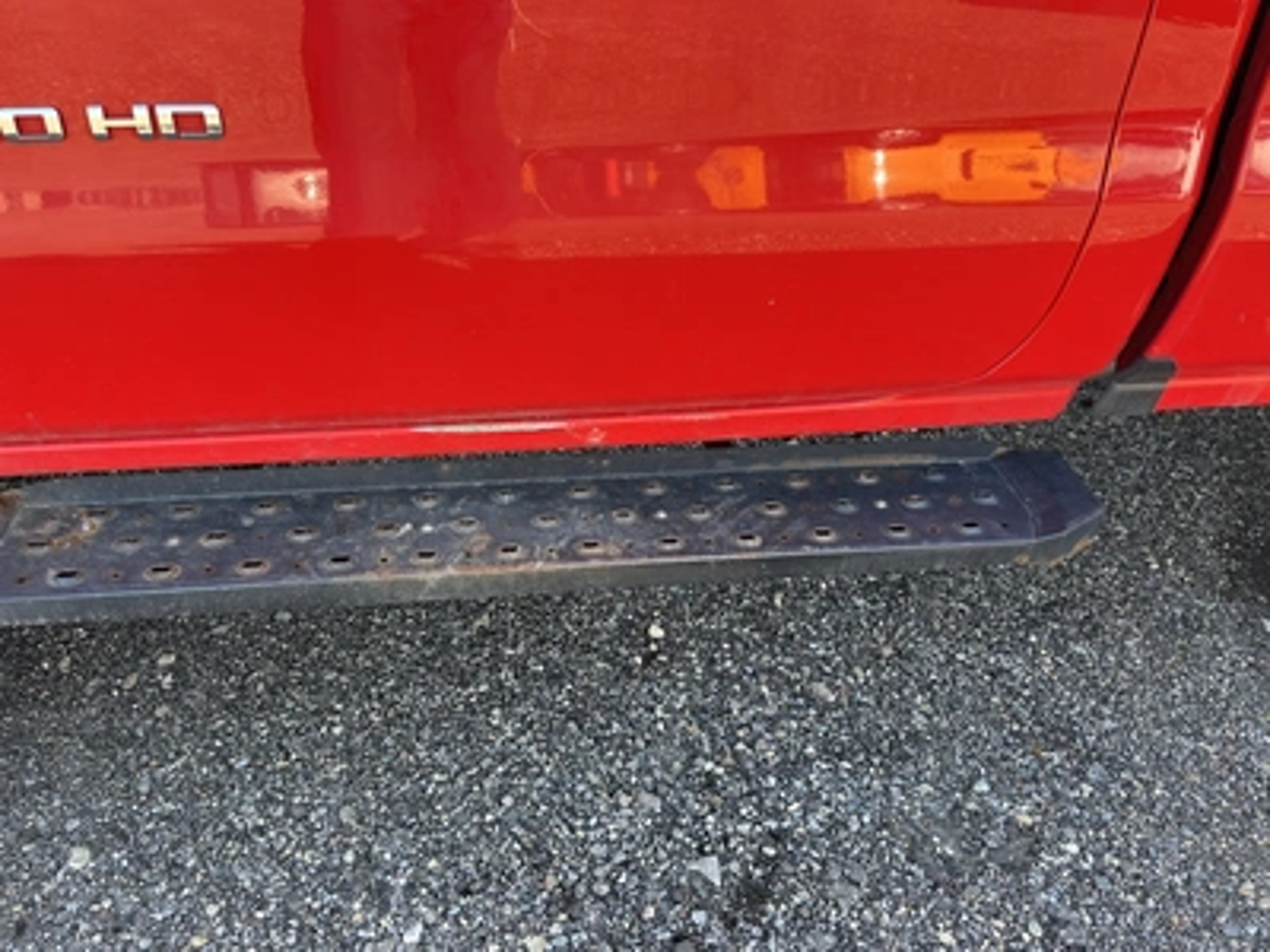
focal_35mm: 26
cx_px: 635
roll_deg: -0.9
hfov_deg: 67.3
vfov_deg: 53.1
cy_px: 476
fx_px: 954
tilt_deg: -30.3
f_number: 1.6
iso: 50
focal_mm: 5.1
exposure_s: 1/169
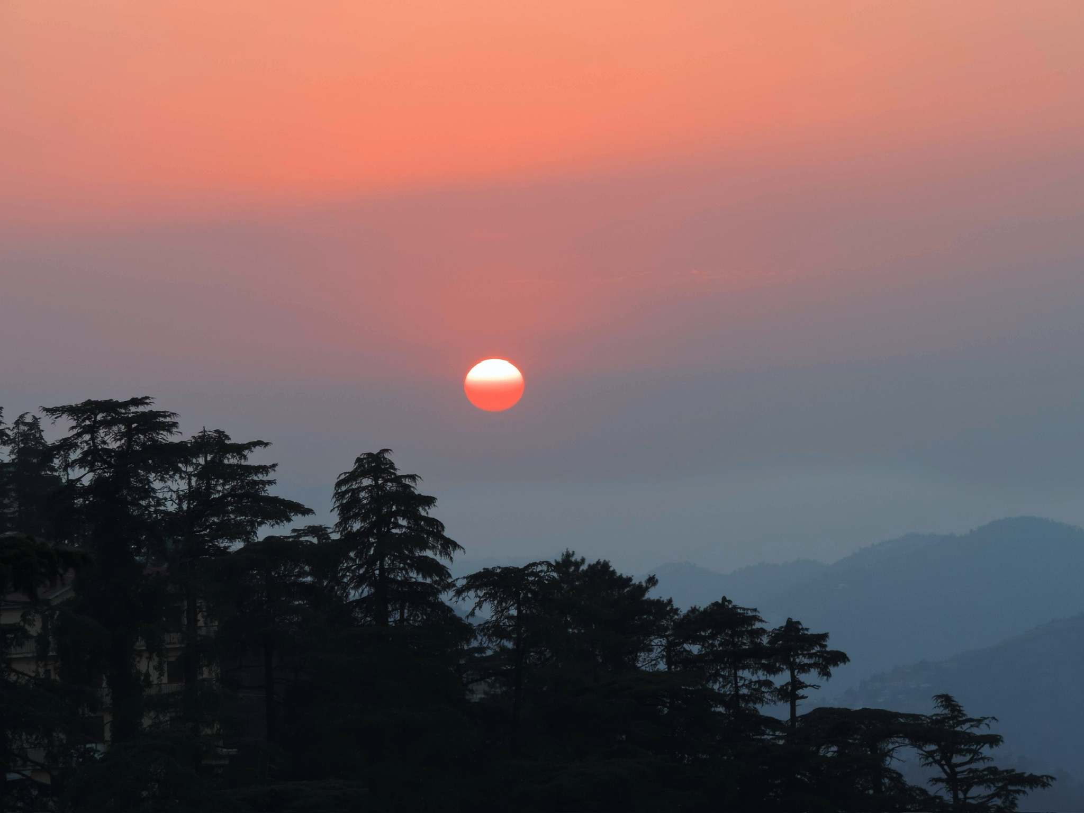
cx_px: 542
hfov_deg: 9.9
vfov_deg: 7.4
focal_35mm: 200
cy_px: 406
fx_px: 6263
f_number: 5.1
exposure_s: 1/25
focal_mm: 35.6
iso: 80
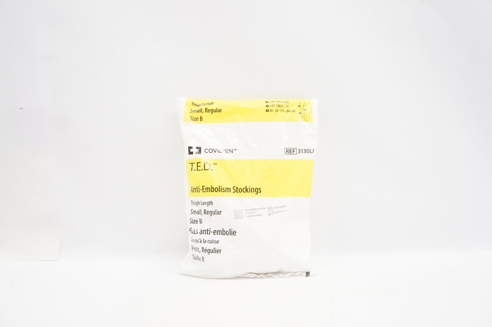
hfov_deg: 67.4
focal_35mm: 27
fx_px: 369
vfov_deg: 47.8
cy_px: 164
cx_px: 246
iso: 800
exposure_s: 1/40
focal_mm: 18
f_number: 9
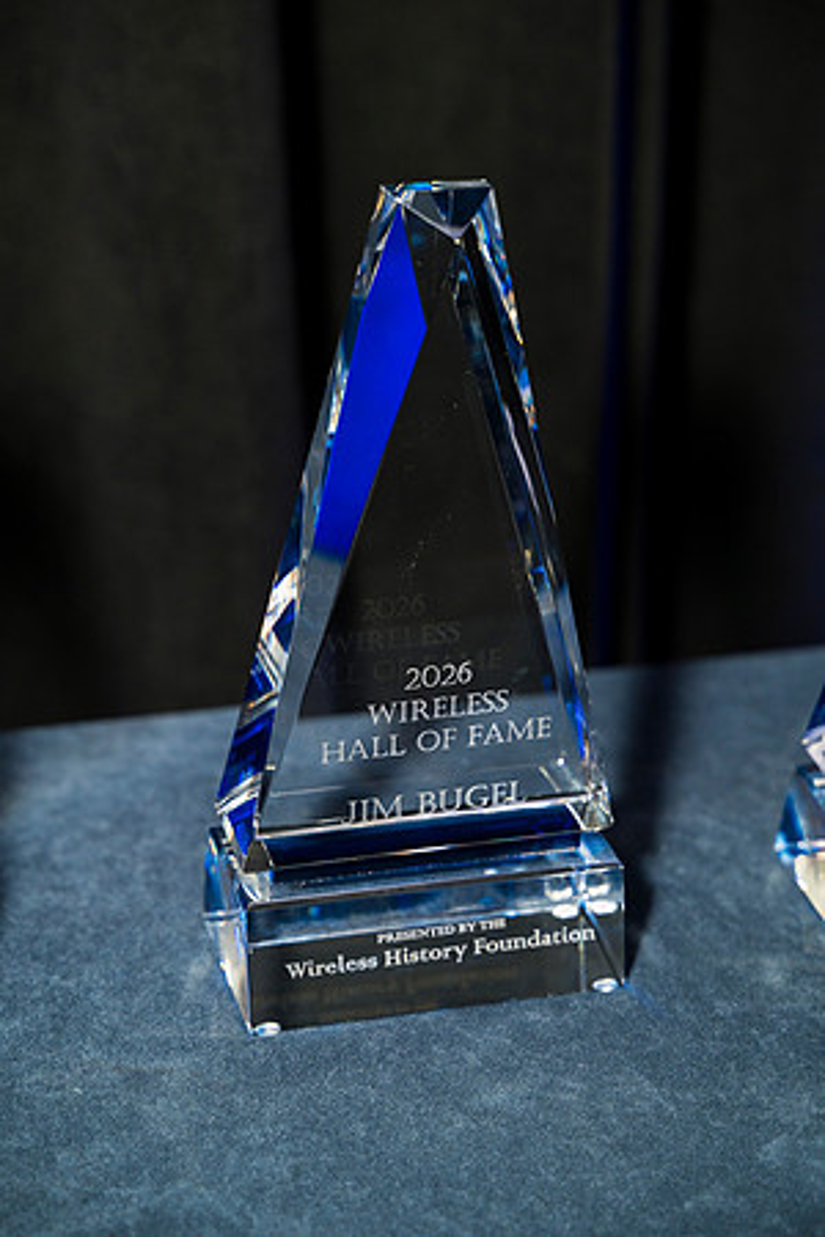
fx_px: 2578
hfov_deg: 18.2
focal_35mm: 75
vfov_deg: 27.0
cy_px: 618
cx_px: 412
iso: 800
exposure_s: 1/125
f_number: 4
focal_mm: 75
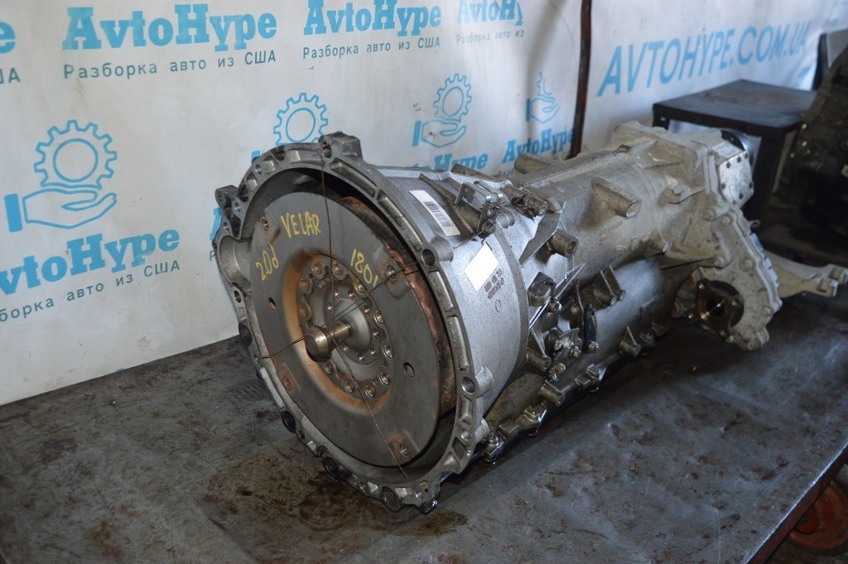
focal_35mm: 33
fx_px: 777
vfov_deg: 39.9
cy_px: 282
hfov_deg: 57.3
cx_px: 424
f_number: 3.8
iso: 1250
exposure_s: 1/60
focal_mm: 22
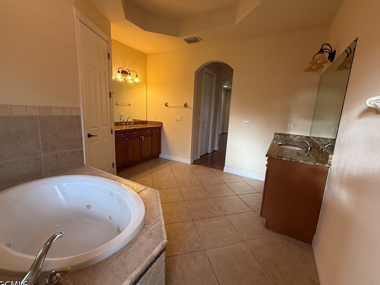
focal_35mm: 15
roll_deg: -3.0
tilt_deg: -8.9
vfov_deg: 81.7
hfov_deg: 98.2
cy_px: 139
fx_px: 165
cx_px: 194
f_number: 2.2
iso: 250
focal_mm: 2.22
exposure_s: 1/120
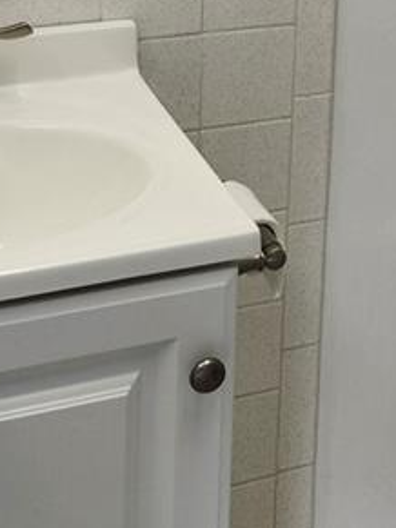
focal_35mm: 95
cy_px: -201
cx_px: 469
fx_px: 1450
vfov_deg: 18.8
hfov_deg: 15.0
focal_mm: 5.54
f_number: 1.8
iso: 80
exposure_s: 1/120
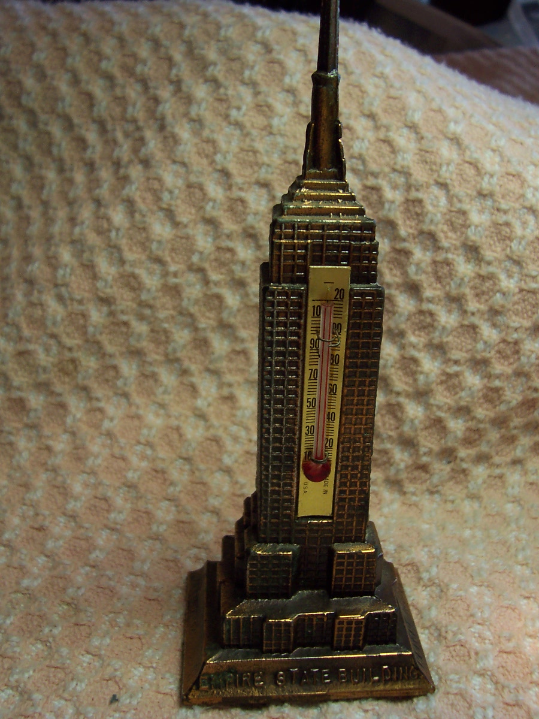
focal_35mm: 37
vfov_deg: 50.1
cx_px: 270
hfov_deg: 38.7
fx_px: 768
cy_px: 360
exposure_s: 1/90
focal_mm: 5.6
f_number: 2.8
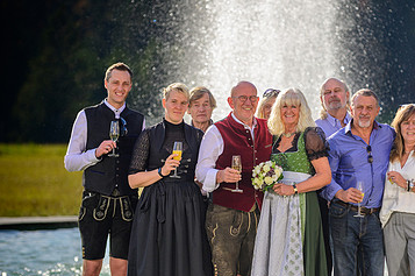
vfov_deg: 5.4
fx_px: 2901
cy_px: 169
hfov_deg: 8.2
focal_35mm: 252
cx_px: 327
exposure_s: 1/1600
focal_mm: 155
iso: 100
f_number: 2.8
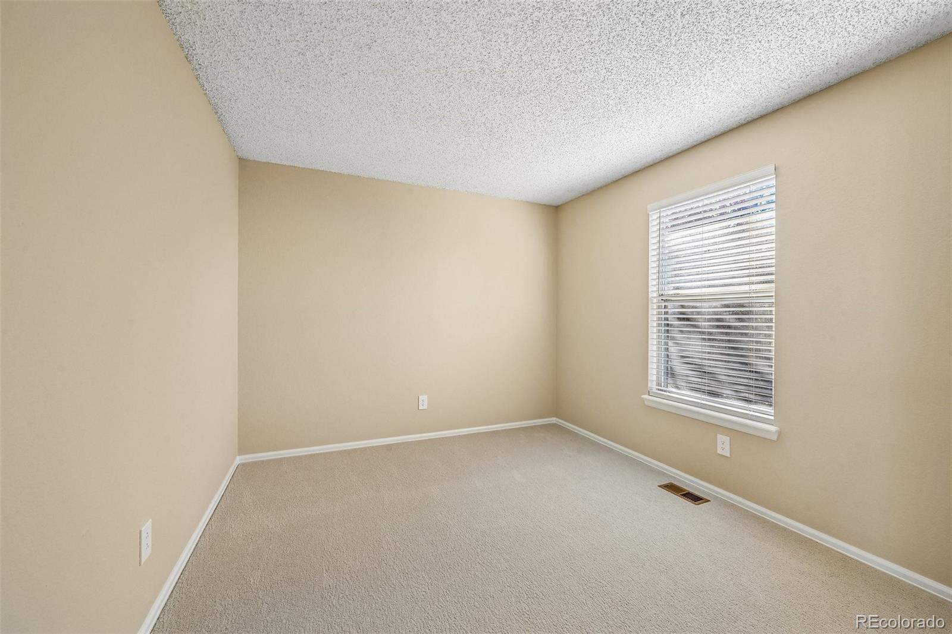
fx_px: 370
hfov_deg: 104.3
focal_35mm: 14
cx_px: 476
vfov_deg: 81.2
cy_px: 317
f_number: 10
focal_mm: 14
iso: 400
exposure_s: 1/50
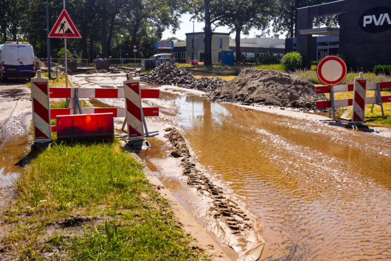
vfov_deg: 36.9
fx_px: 391
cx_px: 196
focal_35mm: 36
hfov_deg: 53.1
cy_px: 130
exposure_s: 1/1600
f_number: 9
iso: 1000
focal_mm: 24
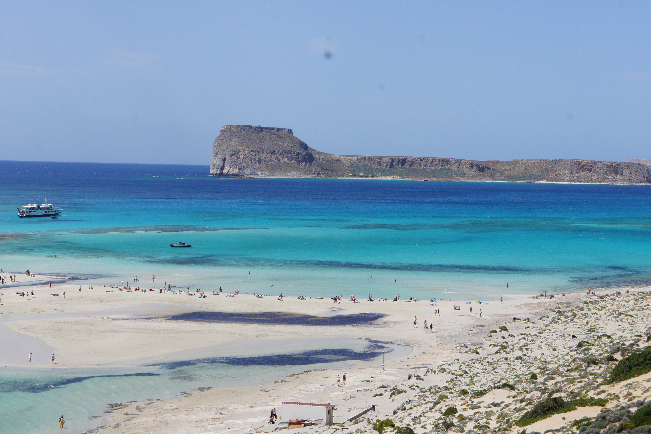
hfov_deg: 26.5
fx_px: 1383
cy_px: 217
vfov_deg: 17.8
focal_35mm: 76
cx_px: 326
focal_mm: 51
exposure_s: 1/320
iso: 200
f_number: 13
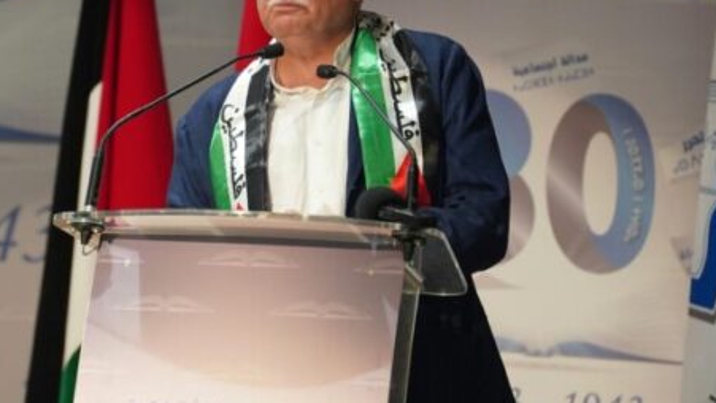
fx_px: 5488
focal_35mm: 289
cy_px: 38
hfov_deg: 7.5
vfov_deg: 4.2
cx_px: 275
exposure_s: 1/200
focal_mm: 162
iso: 4000
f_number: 4
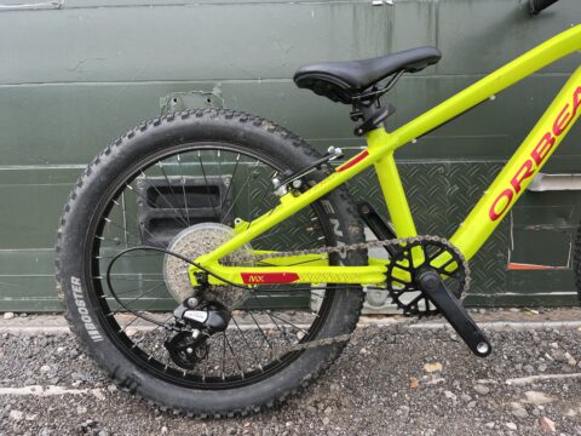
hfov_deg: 67.3
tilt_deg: -10.0
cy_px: 218
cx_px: 290
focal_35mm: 26
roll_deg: +1.3
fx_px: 436
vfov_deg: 53.1
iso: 40
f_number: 1.6
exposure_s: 1/250
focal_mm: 5.1
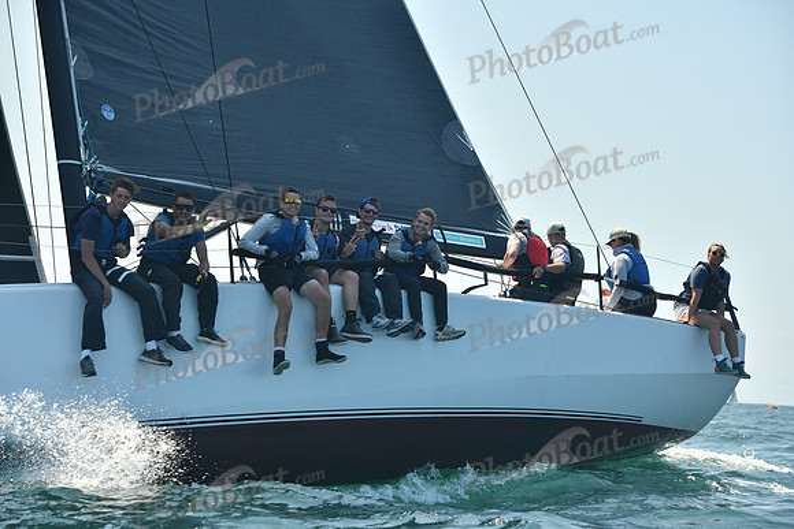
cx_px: 397
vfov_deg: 12.5
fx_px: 2427
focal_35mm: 110
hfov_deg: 18.6
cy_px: 264
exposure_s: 1/640
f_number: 5.6
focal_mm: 110
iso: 320
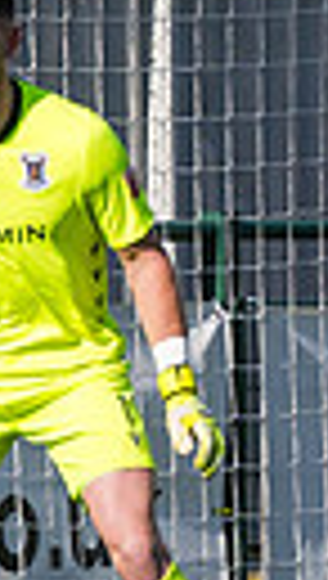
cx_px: -179
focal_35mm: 1148
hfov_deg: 1.1
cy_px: 911
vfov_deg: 1.9
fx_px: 17669
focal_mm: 93
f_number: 4
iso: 200
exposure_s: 1/3200
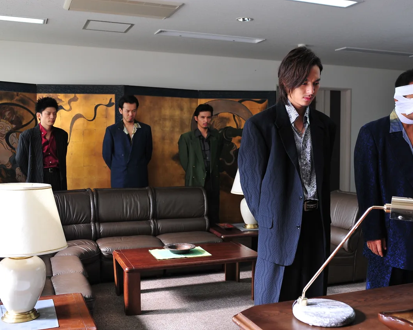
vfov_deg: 34.9
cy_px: 165
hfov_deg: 42.8
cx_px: 234
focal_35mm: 43
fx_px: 526
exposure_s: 1/100
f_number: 5.6
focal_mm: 38
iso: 800
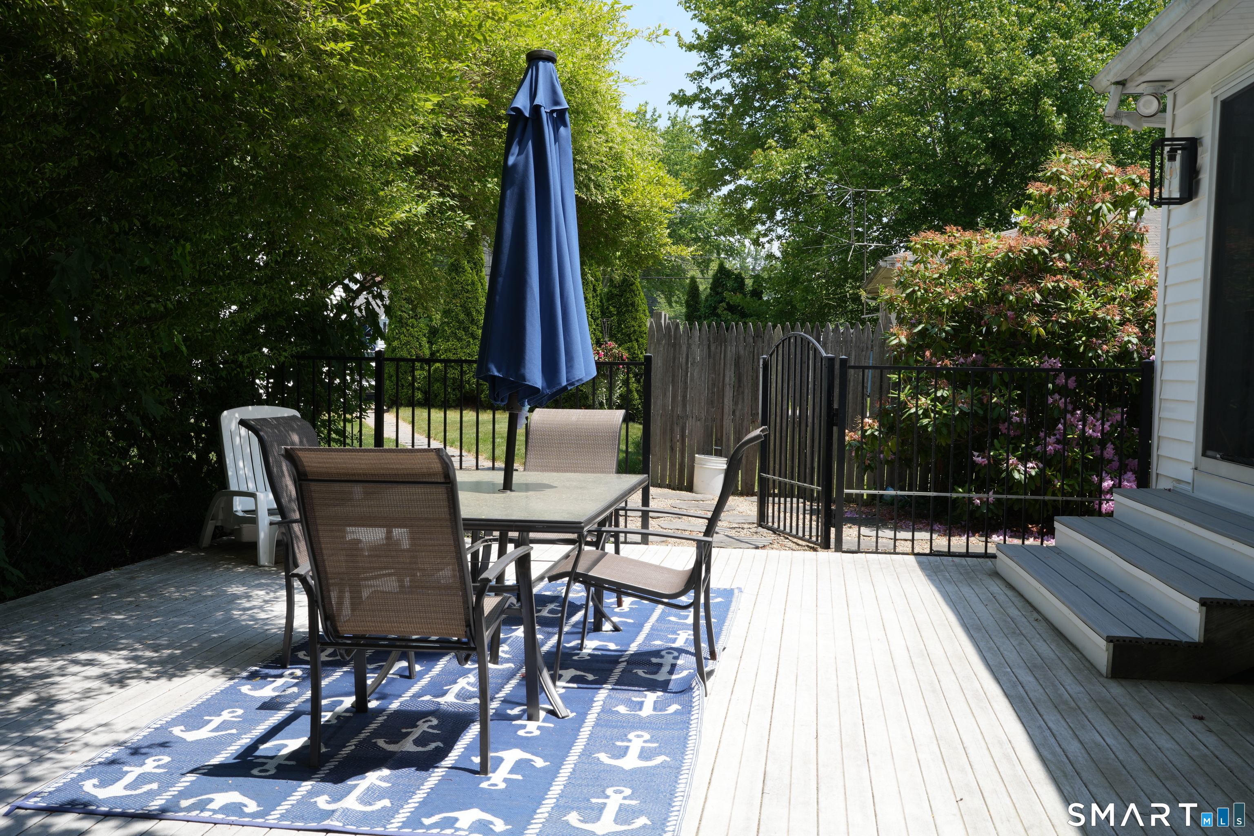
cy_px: 418
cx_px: 627
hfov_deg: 54.4
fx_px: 1219
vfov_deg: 37.9
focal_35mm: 35
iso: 100
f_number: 16
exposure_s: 1/40
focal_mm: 35
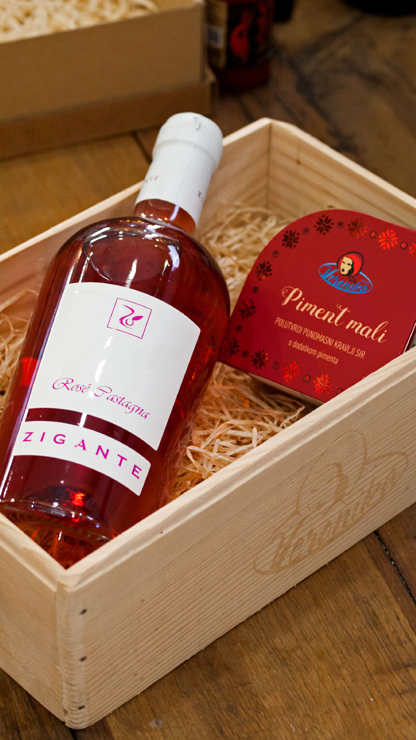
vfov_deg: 19.5
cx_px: 240
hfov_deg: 11.0
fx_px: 2158
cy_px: 369
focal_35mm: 110
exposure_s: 1/40
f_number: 4
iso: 800
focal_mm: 50
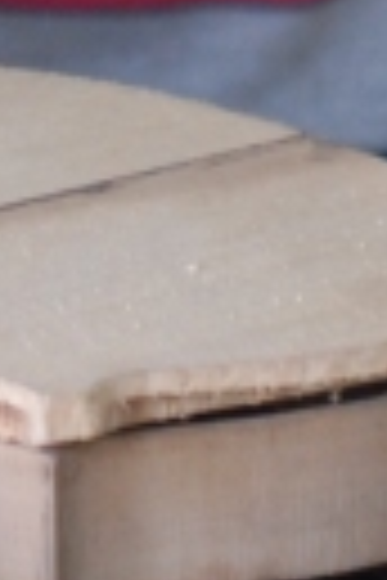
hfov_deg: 2.3
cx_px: -574
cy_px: -1475
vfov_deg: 3.3
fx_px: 9626
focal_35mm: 597
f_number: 2.8
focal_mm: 50
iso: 800
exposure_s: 1/80
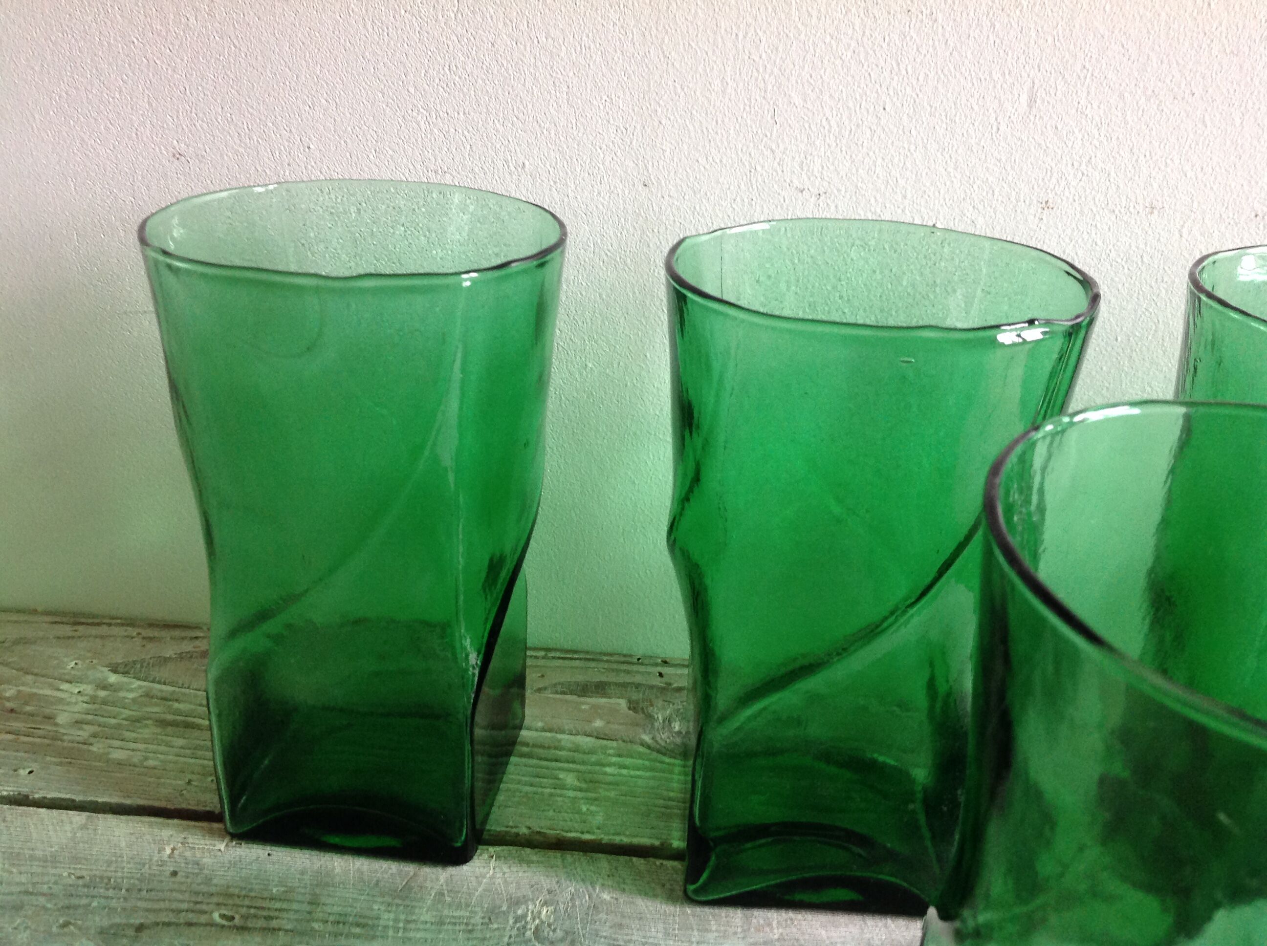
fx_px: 1279
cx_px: 634
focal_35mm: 35
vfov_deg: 40.6
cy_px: 473
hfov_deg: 52.7
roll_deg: -2.7
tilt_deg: -27.3
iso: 160
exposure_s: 1/15
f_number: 2.4
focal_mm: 4.28
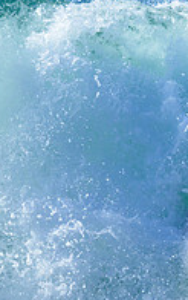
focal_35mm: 3013
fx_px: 24628
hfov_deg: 0.4
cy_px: 48
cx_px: 340
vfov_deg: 0.7
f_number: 6.3
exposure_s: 1/2000
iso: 280
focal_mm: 800
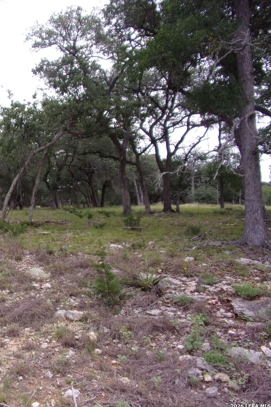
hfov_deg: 35.0
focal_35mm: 34
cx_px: -5
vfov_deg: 55.8
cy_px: 201
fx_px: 384
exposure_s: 1/600
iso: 80
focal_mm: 4.3
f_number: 3.3
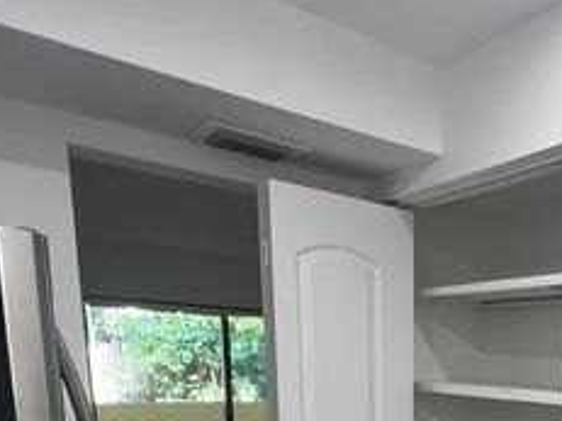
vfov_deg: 32.9
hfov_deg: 45.3
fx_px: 584
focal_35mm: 36
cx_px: 530
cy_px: 499
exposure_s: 1/120
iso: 100
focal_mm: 1.57
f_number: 1.8
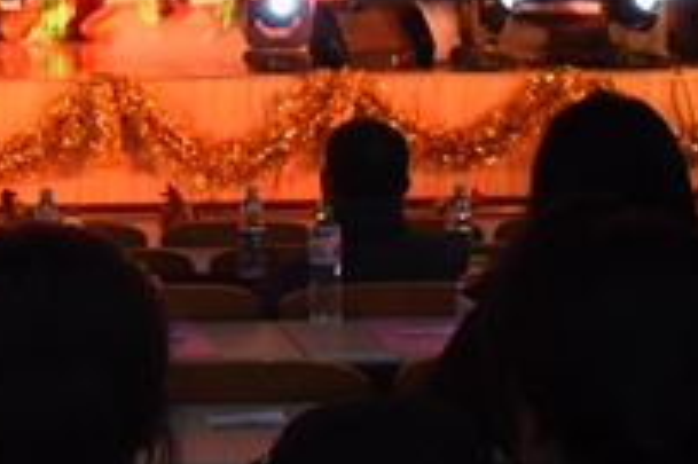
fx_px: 1550
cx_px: -10
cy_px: -110
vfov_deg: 16.3
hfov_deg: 24.2
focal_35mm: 80
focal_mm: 18
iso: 800
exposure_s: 1/80
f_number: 3.5
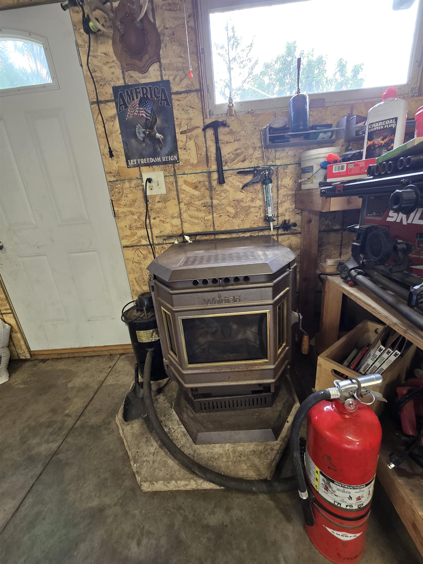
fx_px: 212
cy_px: 282
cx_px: 212
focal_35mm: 13
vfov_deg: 106.2
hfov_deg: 89.9
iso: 64
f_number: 2.2
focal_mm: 2.2
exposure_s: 1/60
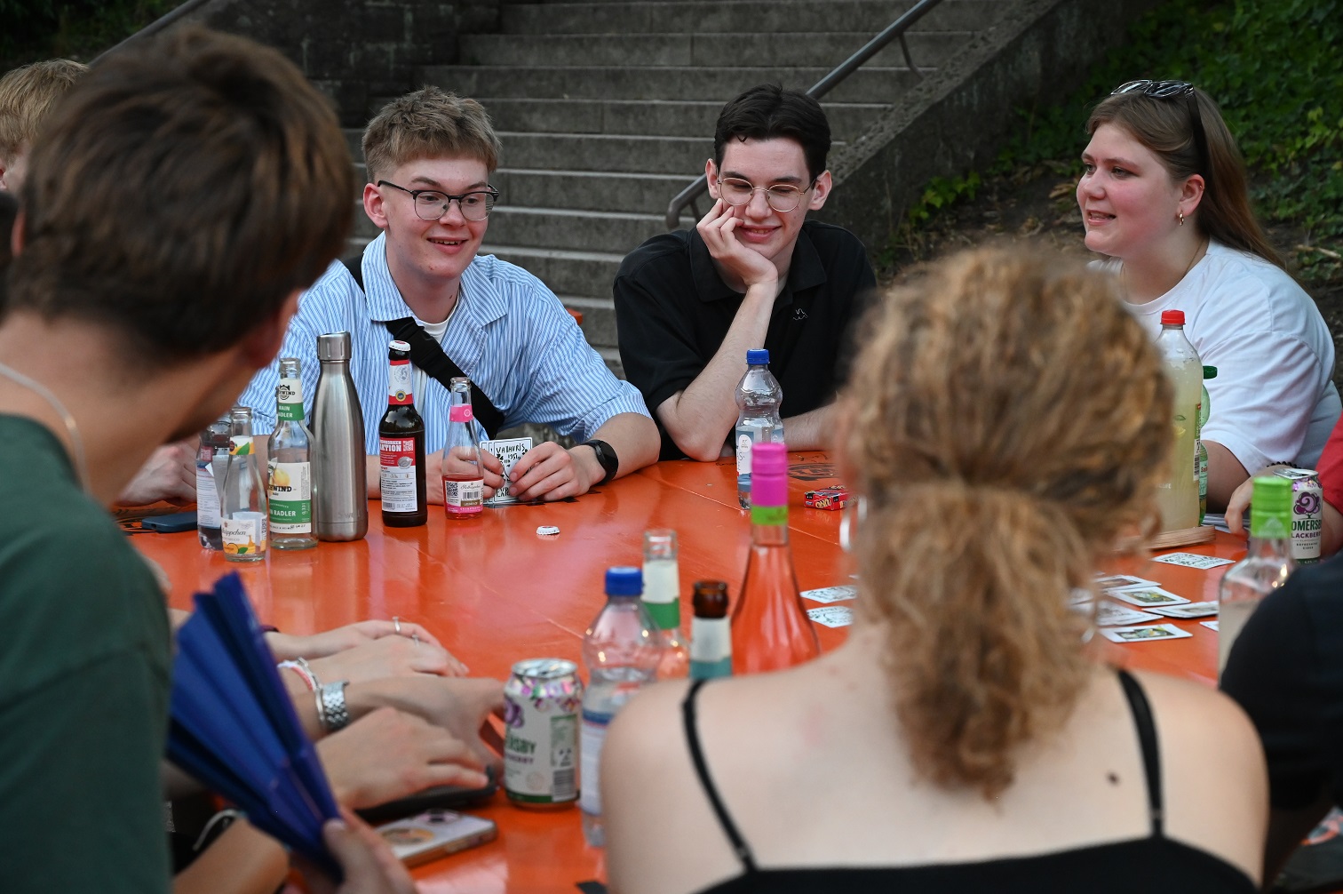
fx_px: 2610
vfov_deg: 19.4
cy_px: 447
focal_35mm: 70
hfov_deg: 28.9
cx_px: 672
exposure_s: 1/180
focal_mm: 70
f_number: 6.7
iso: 4500
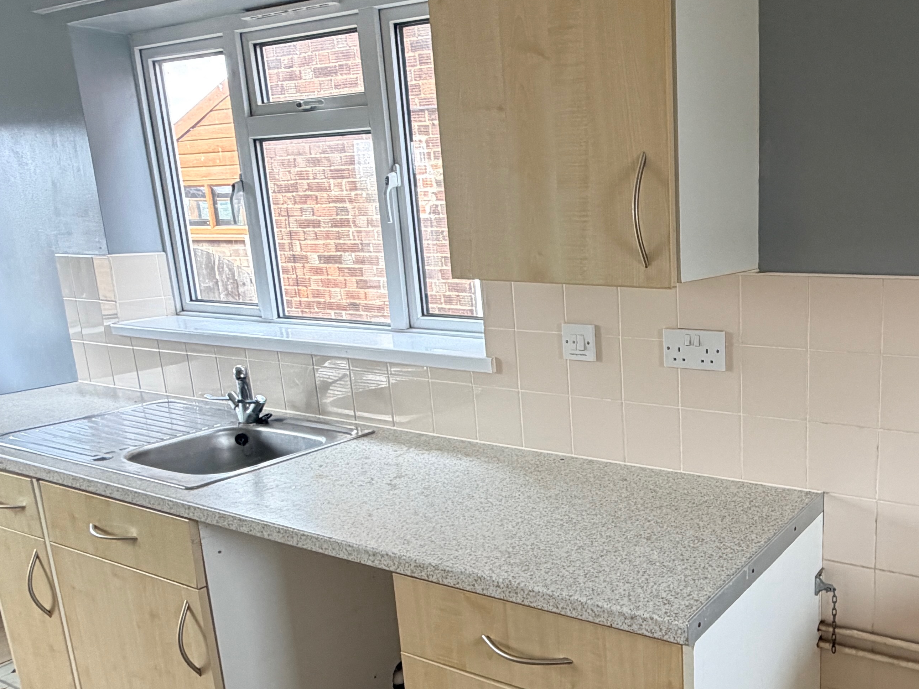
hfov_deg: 54.7
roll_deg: +0.3
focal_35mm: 31
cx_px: 723
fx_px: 823
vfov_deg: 45.3
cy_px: 393
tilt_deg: -12.9
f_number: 2.2
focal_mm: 2.22
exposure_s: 1/121
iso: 250
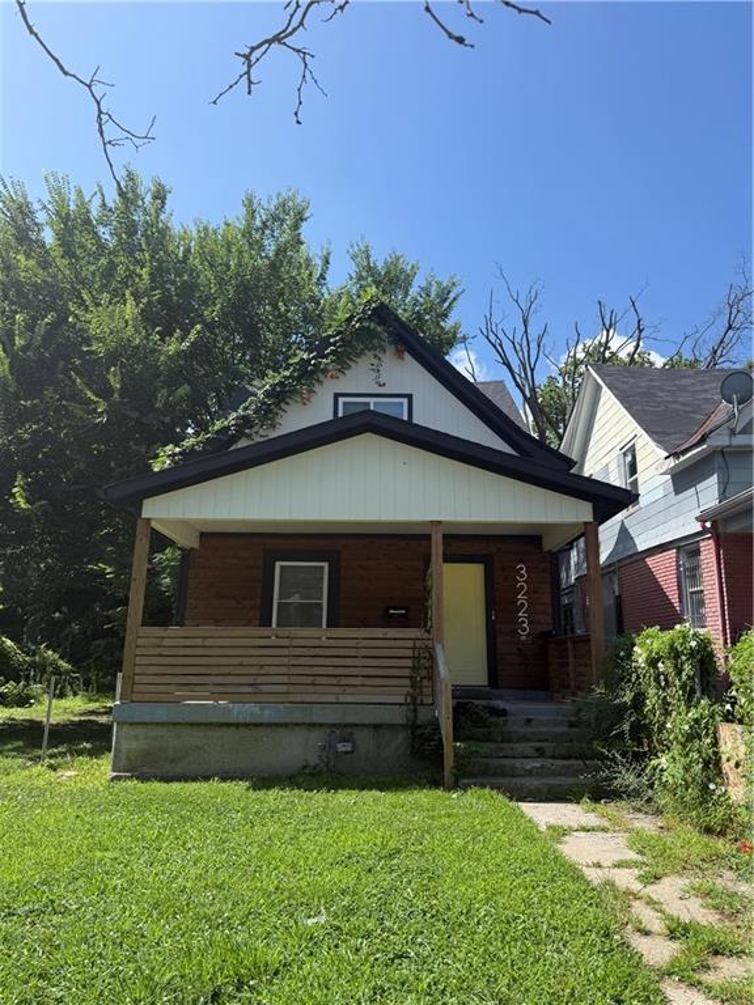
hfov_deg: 56.8
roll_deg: -0.8
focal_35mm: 24
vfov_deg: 71.6
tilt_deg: +13.4
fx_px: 697
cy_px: 502
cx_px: 377
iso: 80
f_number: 1.78
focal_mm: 6.76
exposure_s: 1/2801
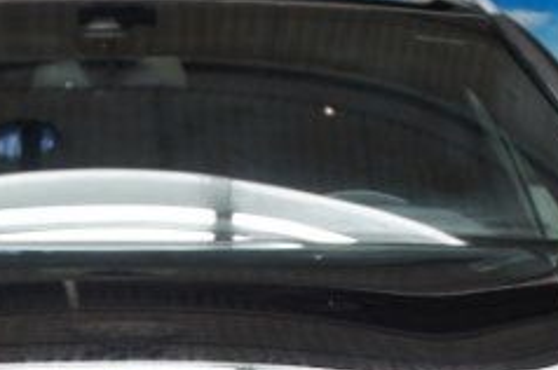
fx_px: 2293
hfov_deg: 13.8
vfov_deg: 8.8
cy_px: 710
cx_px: 66
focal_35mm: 148
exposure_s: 1/40
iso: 320
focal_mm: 23
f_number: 4
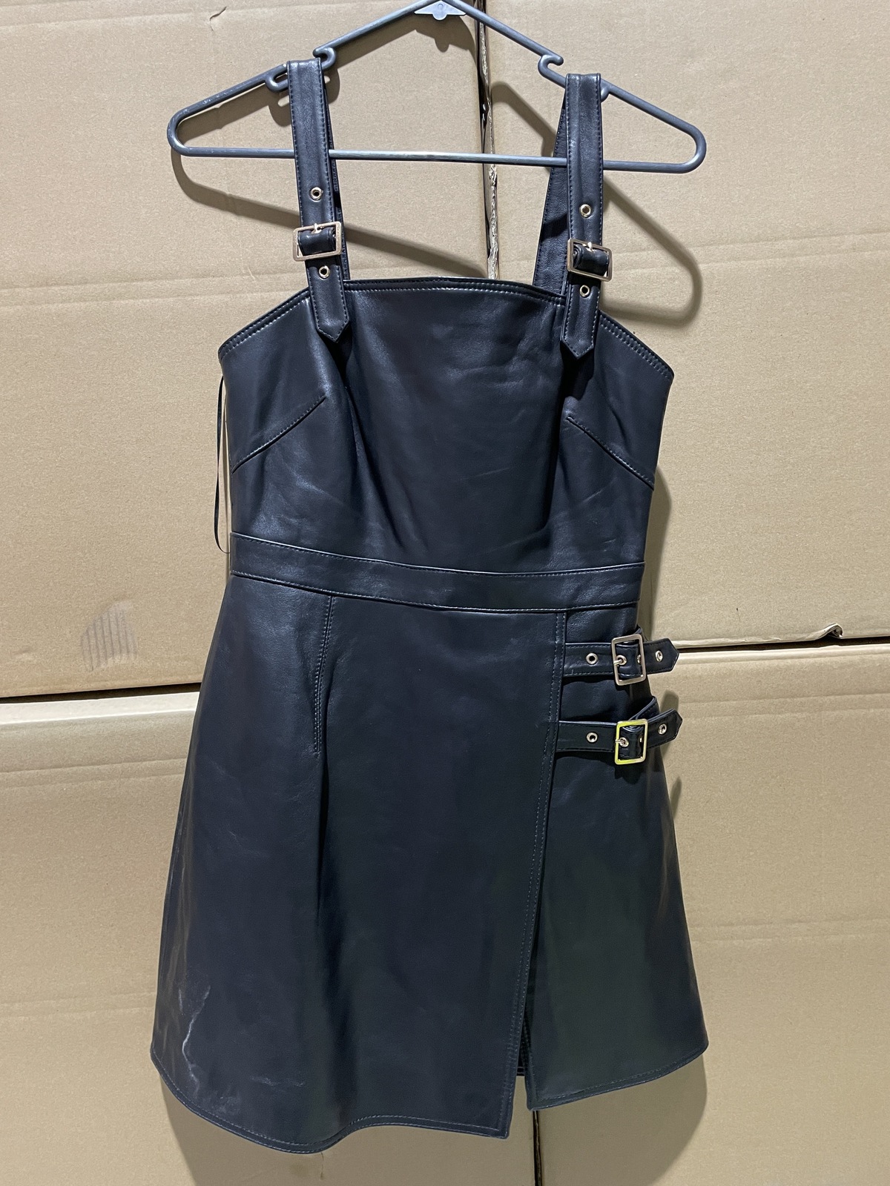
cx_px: 445
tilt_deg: -8.2
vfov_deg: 67.3
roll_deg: +3.4
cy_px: 593
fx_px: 891
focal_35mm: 26
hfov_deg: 53.1
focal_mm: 4.2
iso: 320
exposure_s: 1/50
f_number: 1.6
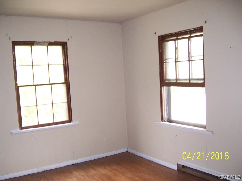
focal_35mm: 36
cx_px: 121
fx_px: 252
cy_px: 90
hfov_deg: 51.4
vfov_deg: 39.7
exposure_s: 1/60
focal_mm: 6.2
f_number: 2.8
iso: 125
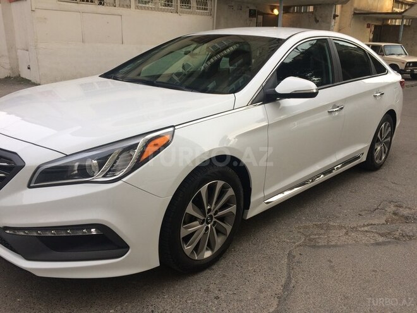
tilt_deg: -18.1
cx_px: 208
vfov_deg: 48.2
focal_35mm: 29
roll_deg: -1.2
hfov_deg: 61.7
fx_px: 349
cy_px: 156
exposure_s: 1/103
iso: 32
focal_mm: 4.15
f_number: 2.2
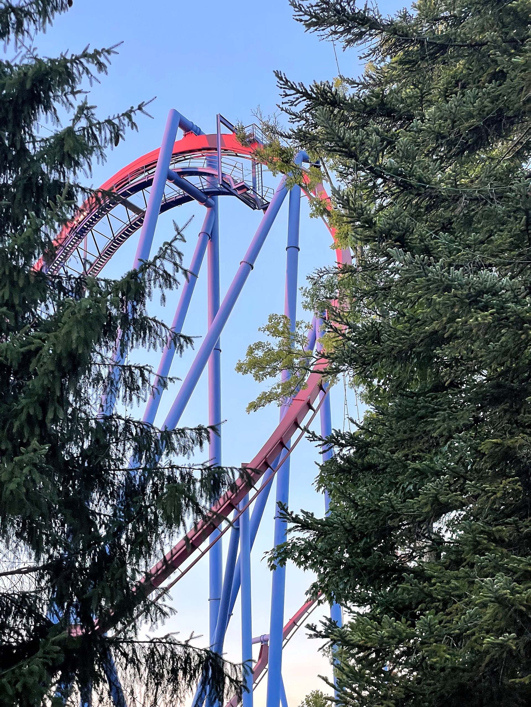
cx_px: 266
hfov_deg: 28.0
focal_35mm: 52
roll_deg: +1.8
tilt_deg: +23.5
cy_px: 354
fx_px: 1064
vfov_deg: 36.8
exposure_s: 1/99
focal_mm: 6
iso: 80
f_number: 2
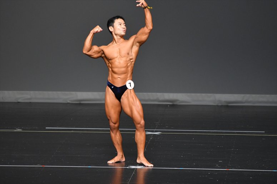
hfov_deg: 6.0
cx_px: 138
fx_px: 2653
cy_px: 92
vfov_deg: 4.0
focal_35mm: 345
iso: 2500
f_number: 5.6
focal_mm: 230
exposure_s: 1/400
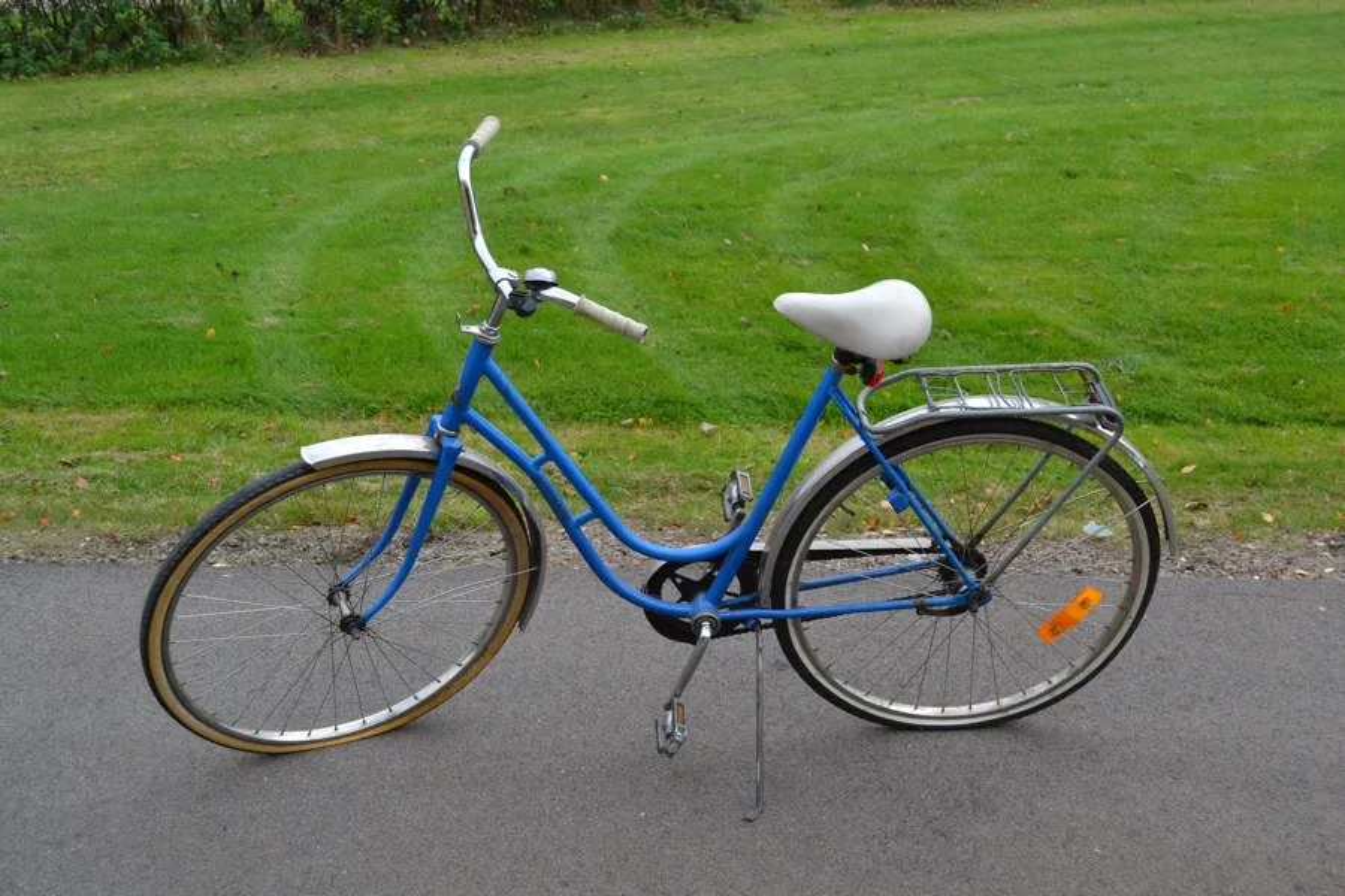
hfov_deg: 45.0
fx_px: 1625
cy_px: 448
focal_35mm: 44
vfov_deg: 30.8
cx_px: 672
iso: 100
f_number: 6.3
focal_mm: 29
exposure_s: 1/160
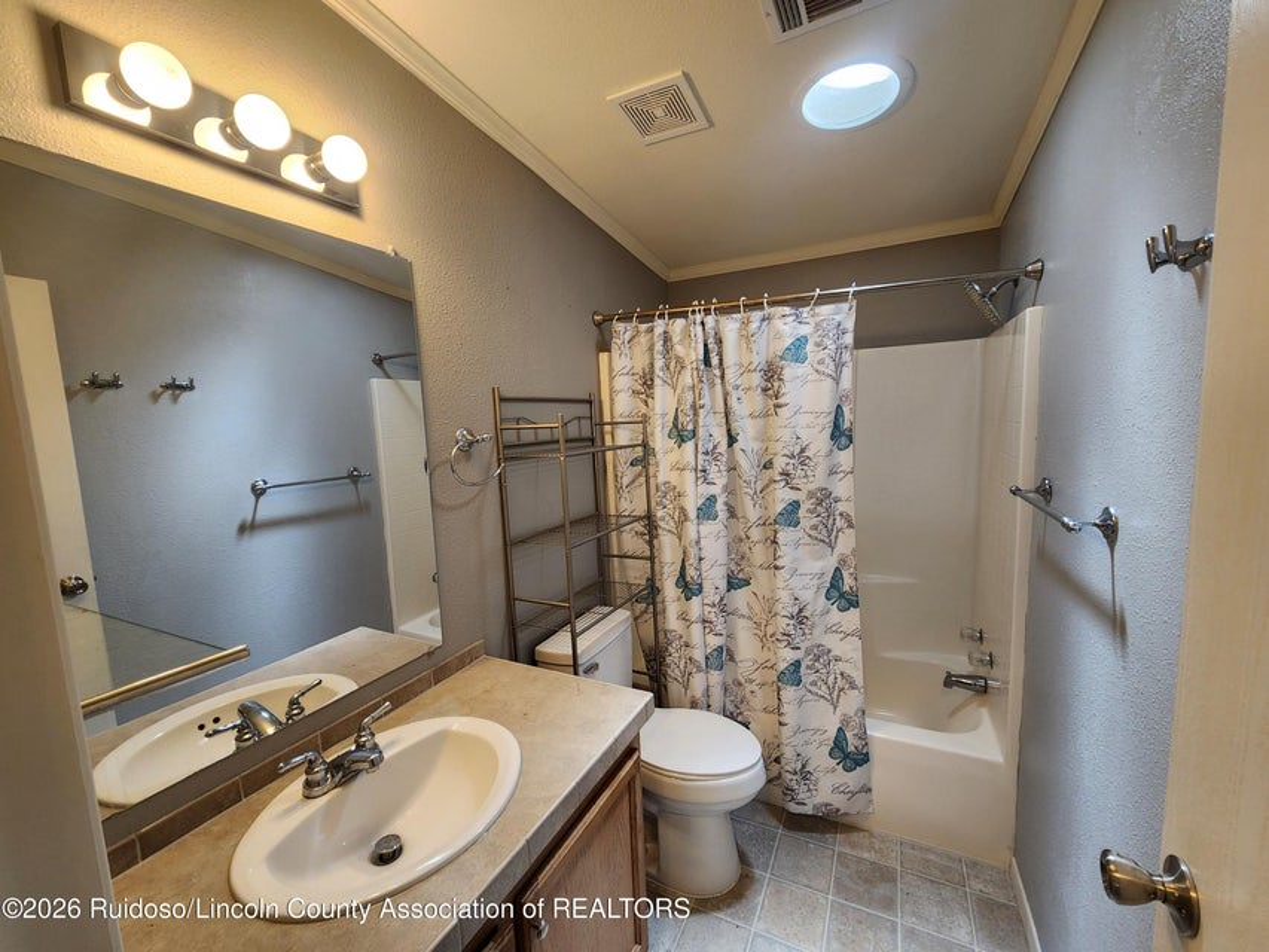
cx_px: 634
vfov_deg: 89.9
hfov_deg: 106.2
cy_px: 476
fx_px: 477
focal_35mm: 13
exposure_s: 1/60
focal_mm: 2.2
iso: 200
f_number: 2.2
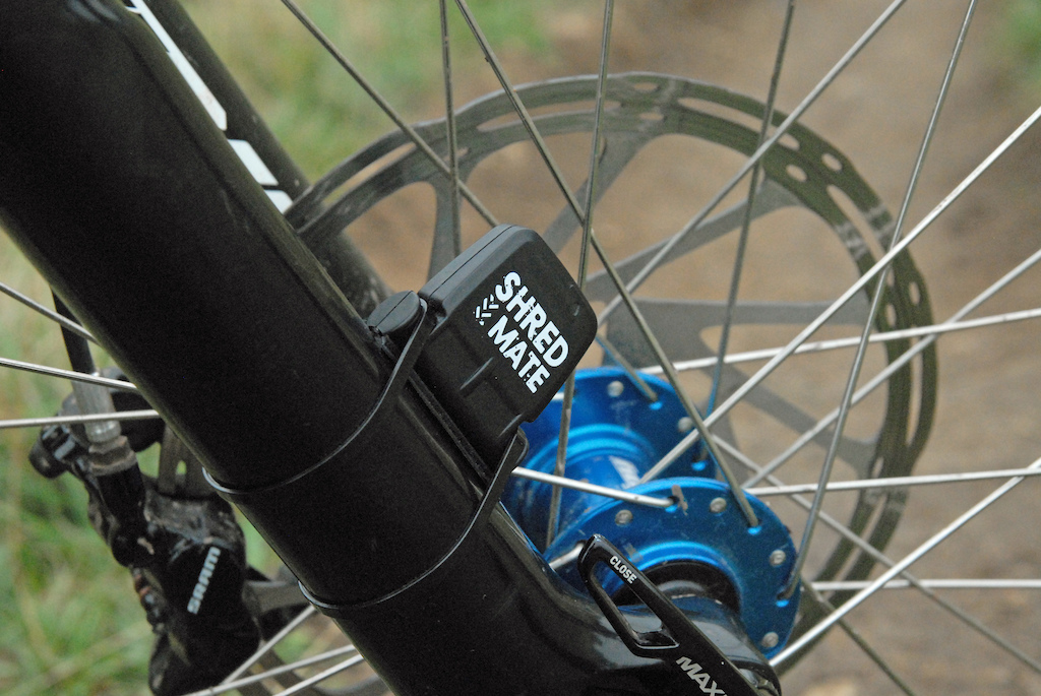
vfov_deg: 11.7
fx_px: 3387
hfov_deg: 17.5
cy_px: 348
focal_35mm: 117
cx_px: 520
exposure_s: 1/500
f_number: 11
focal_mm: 78
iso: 1600
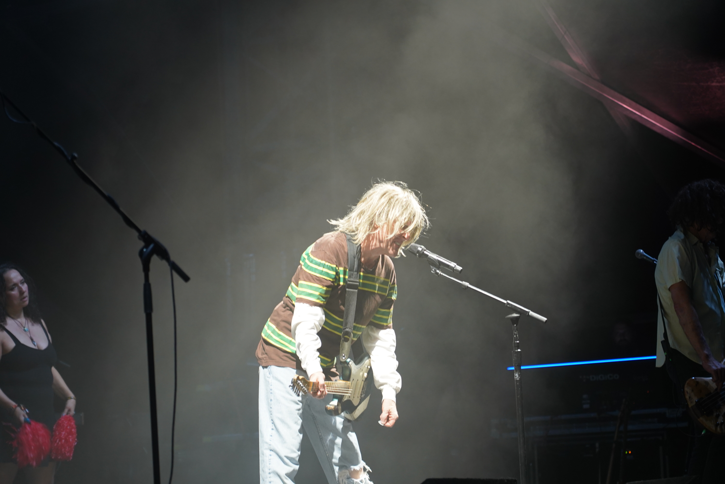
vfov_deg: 13.0
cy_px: 242
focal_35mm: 105
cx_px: 362
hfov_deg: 19.5
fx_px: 2114
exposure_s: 1/160
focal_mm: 105
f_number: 4
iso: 1250
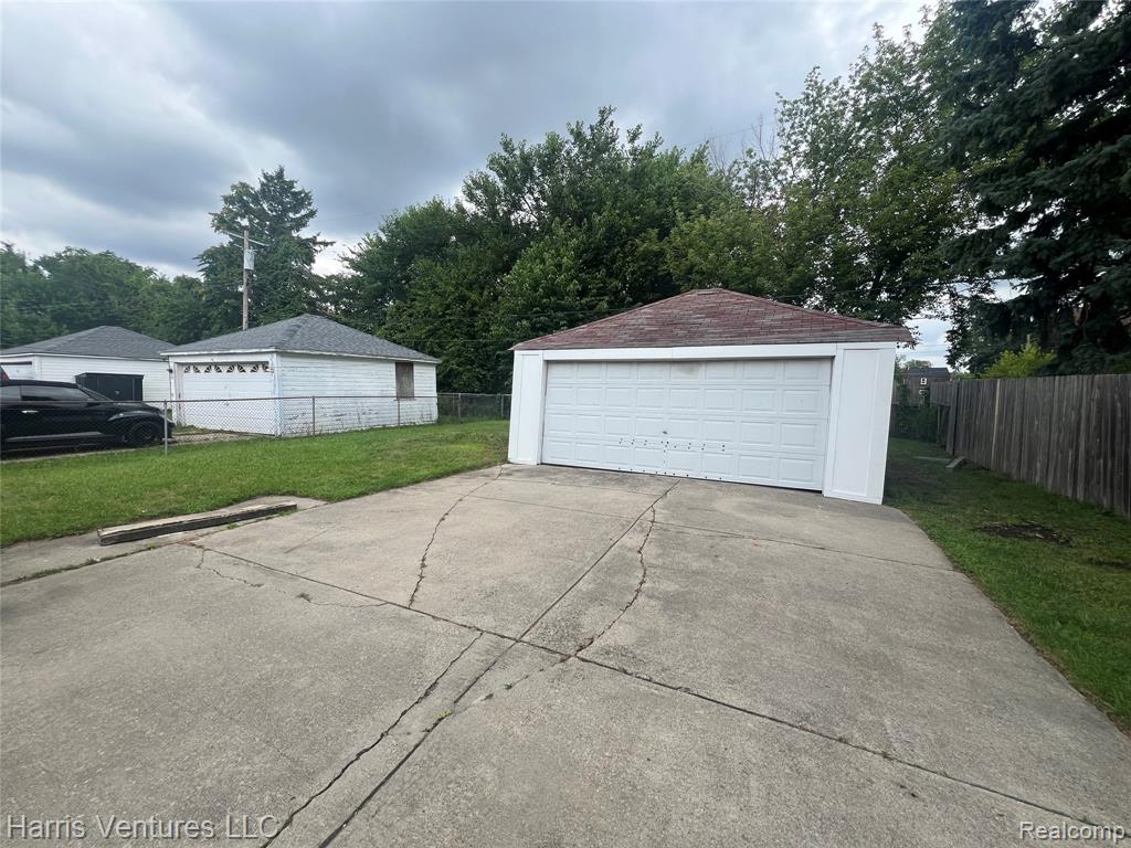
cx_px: 566
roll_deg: -1.0
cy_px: 424
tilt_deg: -4.9
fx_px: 425
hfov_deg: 106.2
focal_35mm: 13
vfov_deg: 89.9
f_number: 1.8
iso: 32
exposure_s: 1/809
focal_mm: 1.57
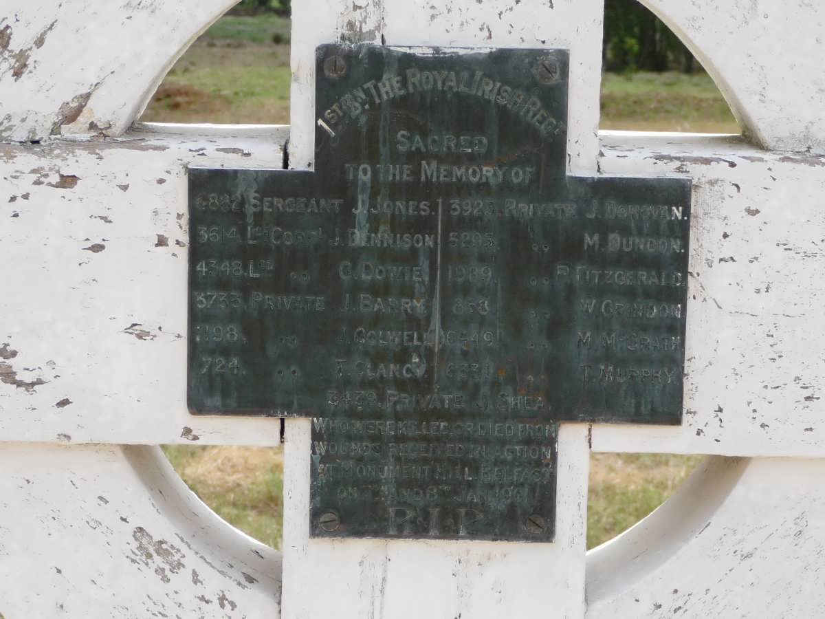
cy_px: 310
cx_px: 412
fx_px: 2502
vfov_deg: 14.1
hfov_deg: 18.7
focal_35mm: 105
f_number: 4.6
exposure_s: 1/400
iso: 100
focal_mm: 13.1
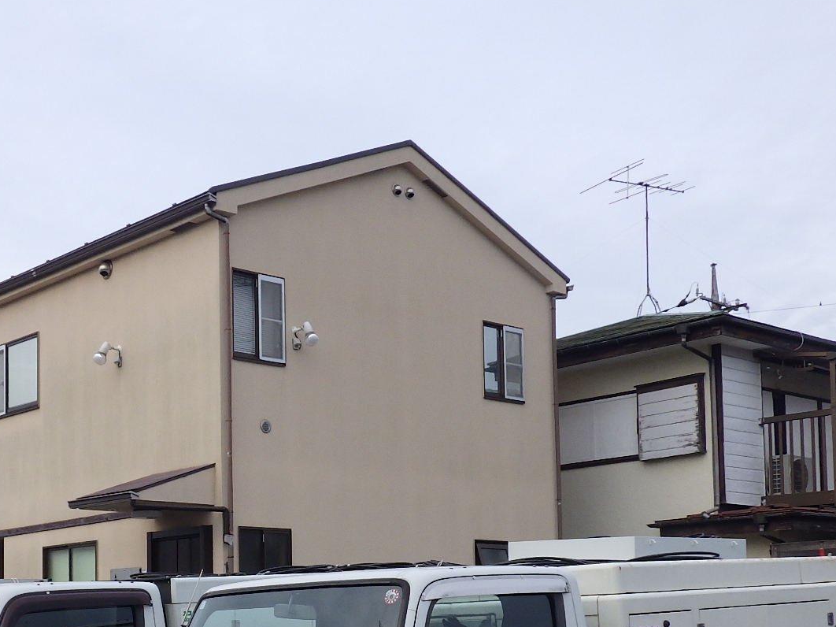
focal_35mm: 54
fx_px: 1304
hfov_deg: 35.0
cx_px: 243
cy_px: 568
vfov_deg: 26.1
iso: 125
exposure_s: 1/320
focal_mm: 5
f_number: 4.2
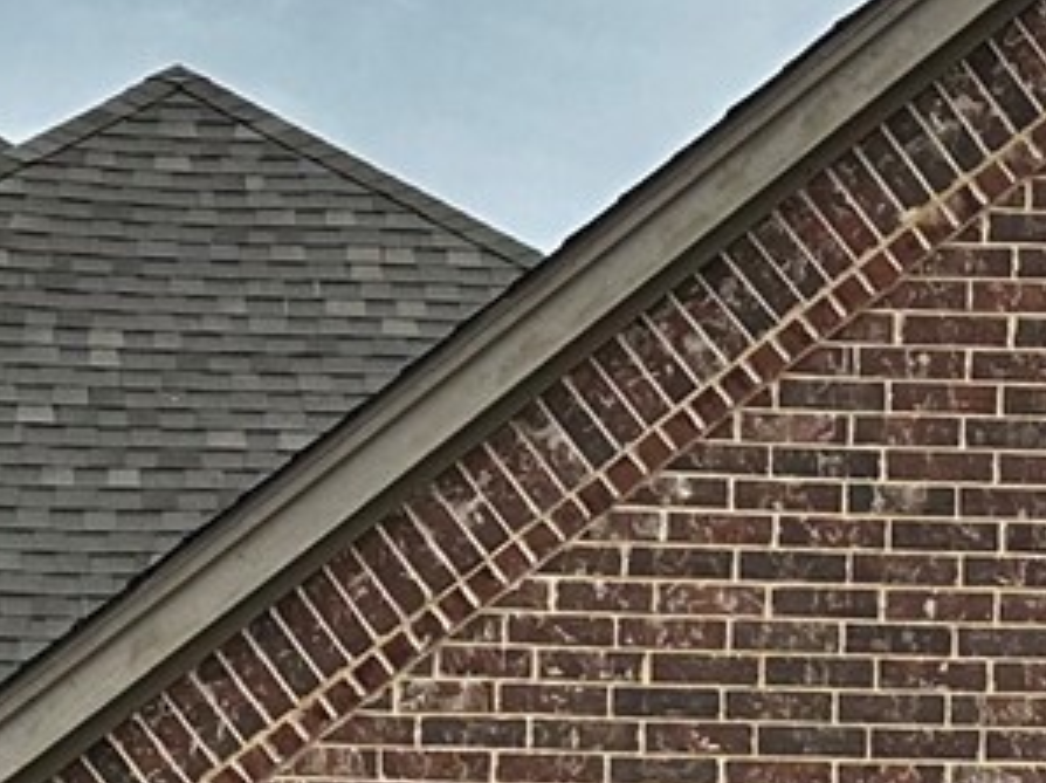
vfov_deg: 8.6
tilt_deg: +3.6
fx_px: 4982
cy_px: 1426
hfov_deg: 11.9
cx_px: 183
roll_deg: -0.6
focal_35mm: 165
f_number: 1.78
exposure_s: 1/1212
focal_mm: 6.86
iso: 80
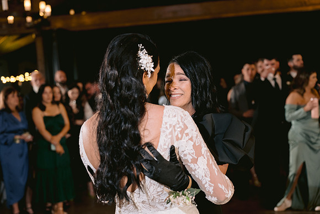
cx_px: 160
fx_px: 445
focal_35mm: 50
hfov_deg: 39.6
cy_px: 107
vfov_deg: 27.0
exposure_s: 1/125
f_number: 2.8
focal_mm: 50
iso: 1250
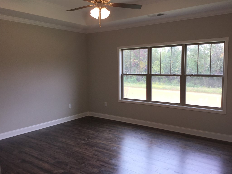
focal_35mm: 31
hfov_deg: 58.4
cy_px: 87
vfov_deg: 45.4
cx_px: 116
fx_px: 208
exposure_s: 1/60
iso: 32
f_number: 2.4
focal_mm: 3.3
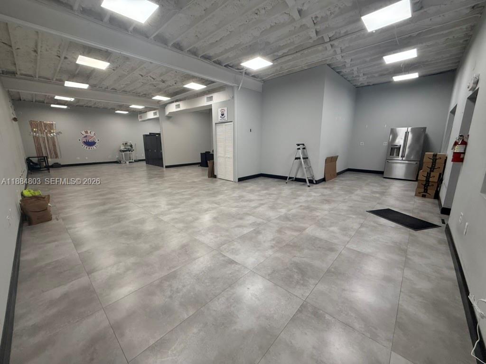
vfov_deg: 85.7
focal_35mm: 14
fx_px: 197
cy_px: 182
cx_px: 243
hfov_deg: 102.1
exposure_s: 1/120
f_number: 2.2
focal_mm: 2.22
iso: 200
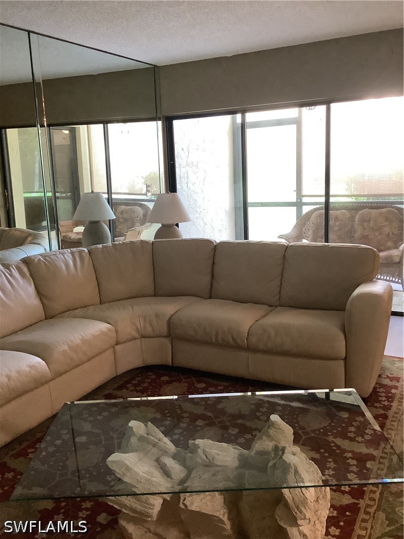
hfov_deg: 45.4
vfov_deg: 58.4
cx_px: 202
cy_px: 270
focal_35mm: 31
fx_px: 482
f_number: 2.4
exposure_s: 1/50
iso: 250
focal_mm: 3.3
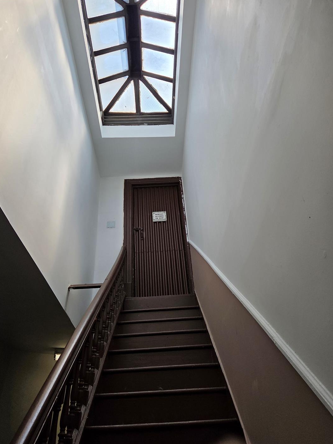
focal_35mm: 25
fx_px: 321
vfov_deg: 69.4
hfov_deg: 54.9
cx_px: 159
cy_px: 230
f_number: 1.8
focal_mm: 5.4
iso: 80
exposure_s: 1/3092
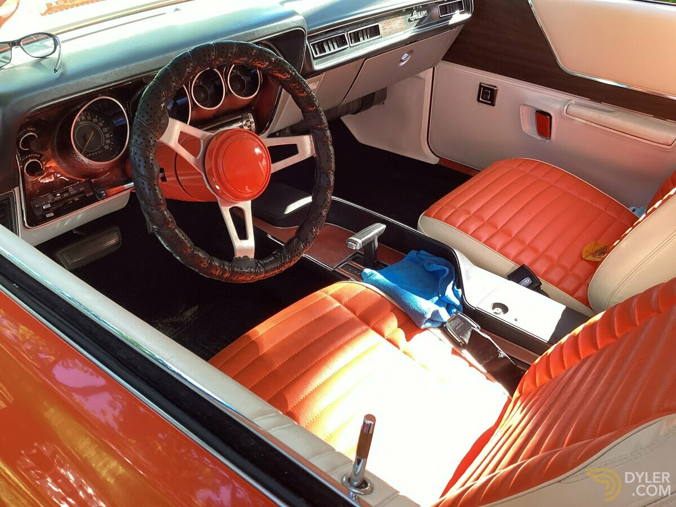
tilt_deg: -36.7
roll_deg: -4.8
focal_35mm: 31
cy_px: 254
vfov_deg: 45.4
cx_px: 338
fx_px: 605
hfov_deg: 58.4
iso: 80
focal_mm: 3.3
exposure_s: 1/120
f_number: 2.4
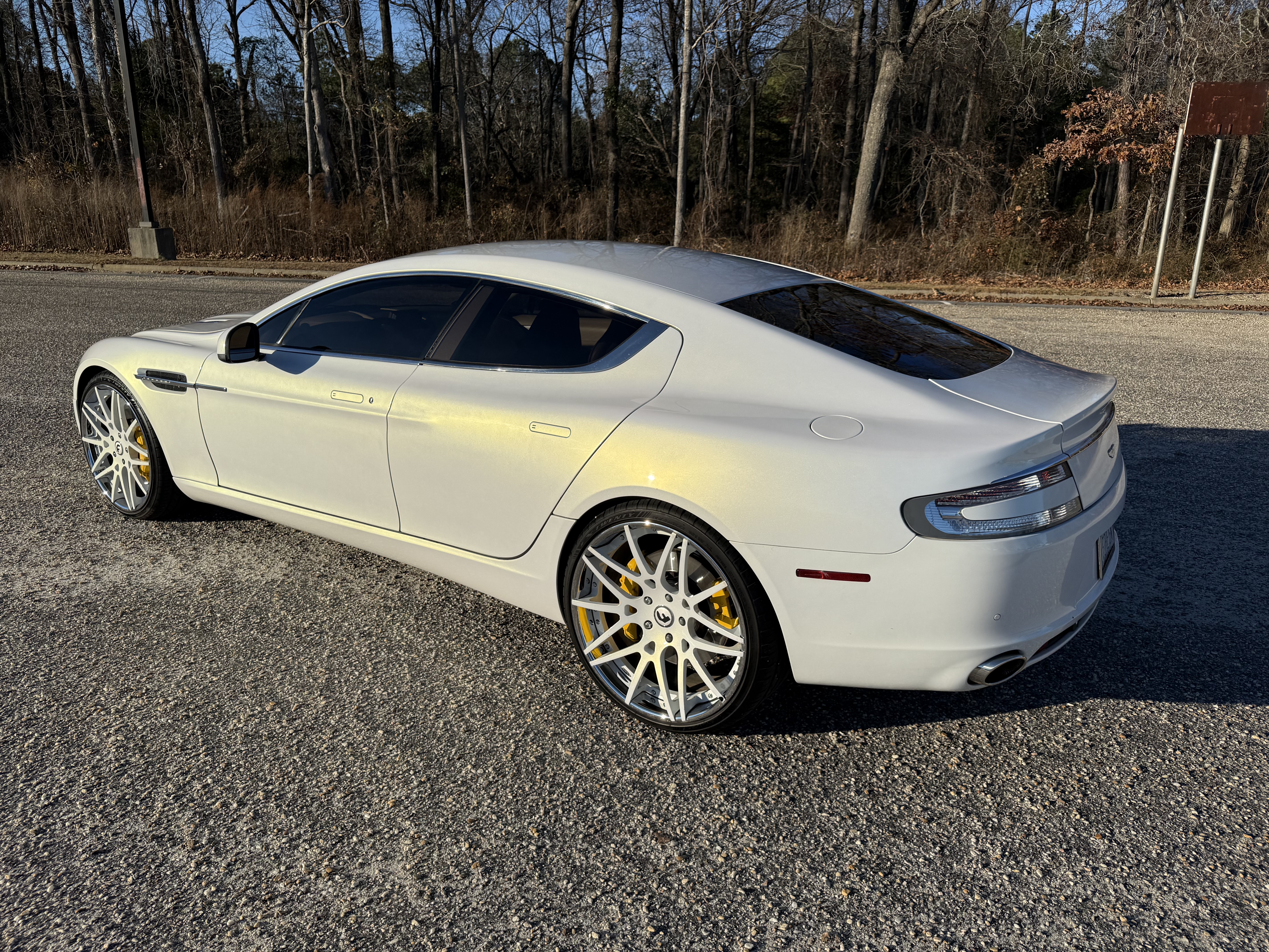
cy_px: 476
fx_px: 880
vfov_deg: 56.8
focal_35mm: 24
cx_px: 634
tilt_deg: -16.3
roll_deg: -1.2
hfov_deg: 71.6
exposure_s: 1/8130
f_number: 1.78
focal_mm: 6.76
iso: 80
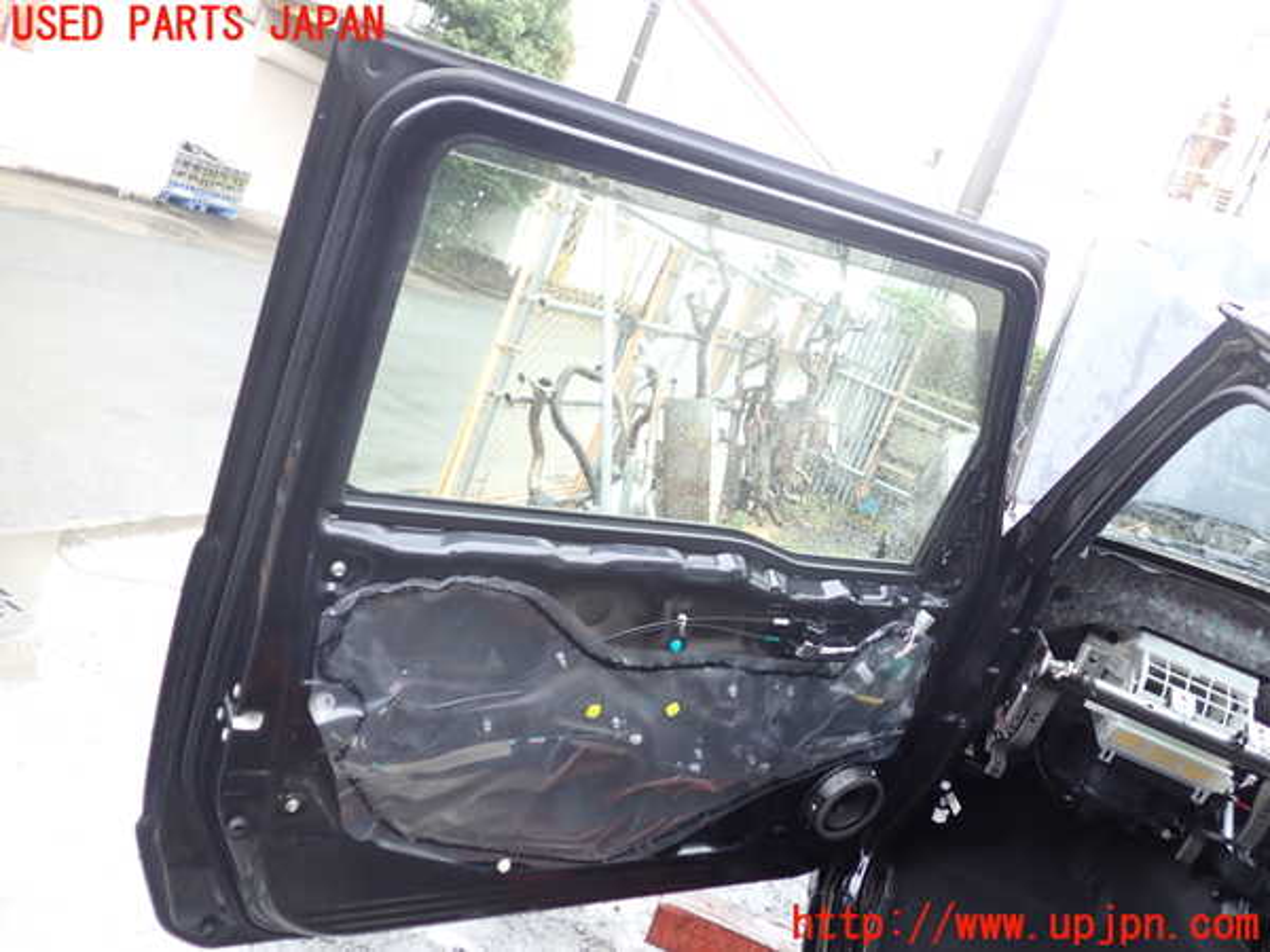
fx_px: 1101
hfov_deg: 60.0
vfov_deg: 46.8
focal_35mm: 30
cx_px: 635
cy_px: 476
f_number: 2.3
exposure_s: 1/80
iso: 100
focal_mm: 5.4
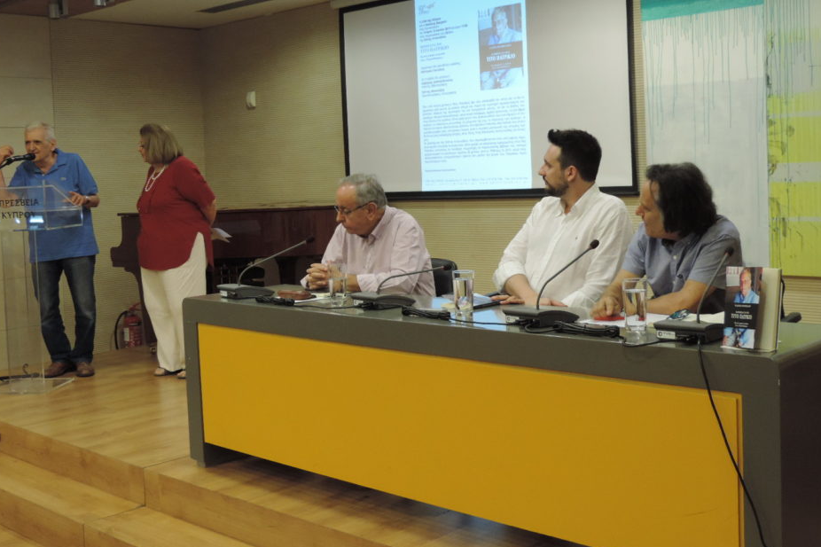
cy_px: 227
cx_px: 370
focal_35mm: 46
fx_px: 1049
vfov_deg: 29.2
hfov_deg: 42.7
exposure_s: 1/30
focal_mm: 7.1
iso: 400
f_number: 3.3
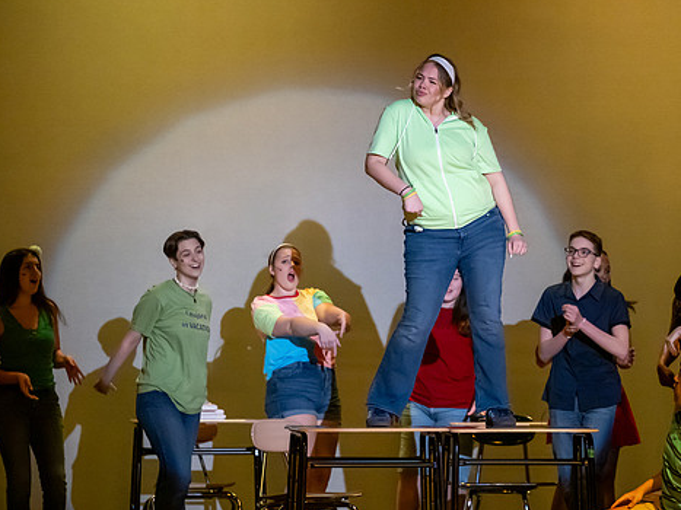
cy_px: 178
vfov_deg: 6.5
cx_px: 481
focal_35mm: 228
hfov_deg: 8.7
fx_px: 4484
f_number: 2.8
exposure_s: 1/500
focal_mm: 130
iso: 2500
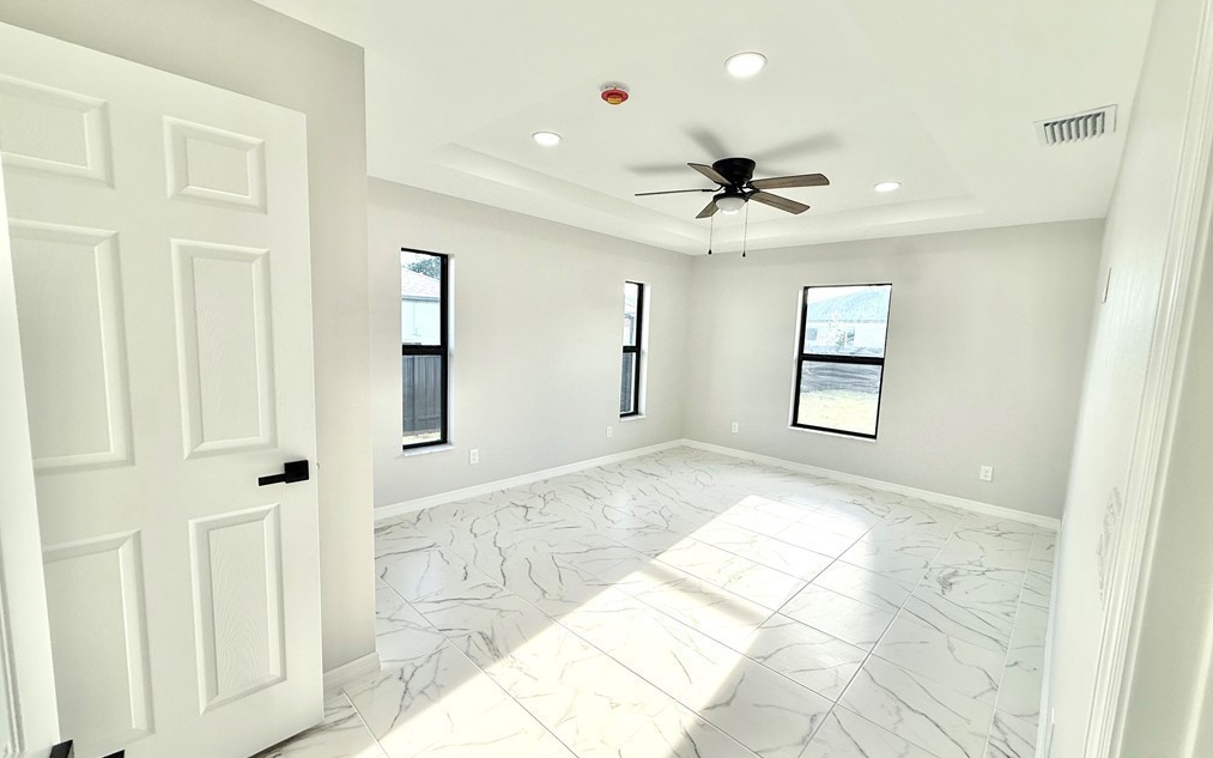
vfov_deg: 74.8
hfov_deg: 101.5
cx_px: 606
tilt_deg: -5.7
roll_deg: -2.6
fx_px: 496
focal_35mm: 15
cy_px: 389
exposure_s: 1/296
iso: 64
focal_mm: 2.22
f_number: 2.2
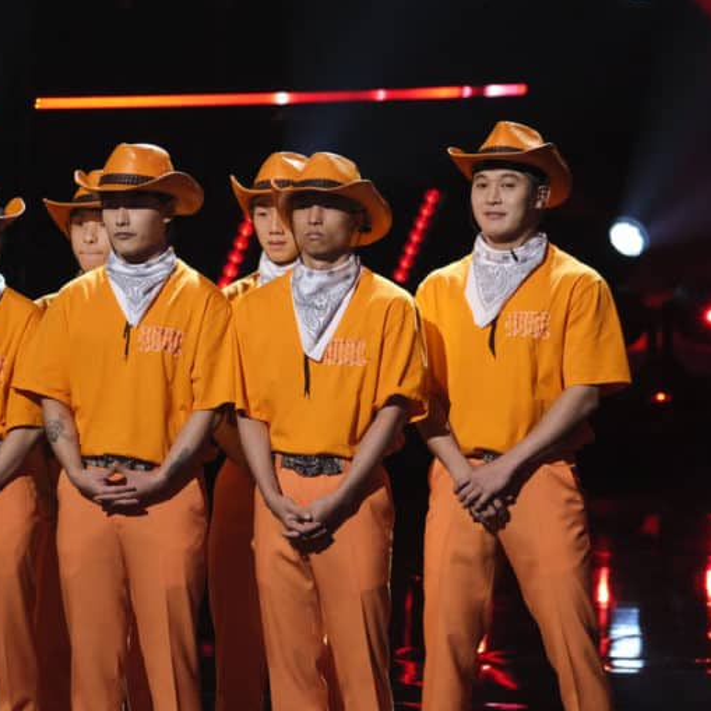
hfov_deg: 5.2
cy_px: 355
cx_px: 204
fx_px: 7901
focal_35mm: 340
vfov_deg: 5.2
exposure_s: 1/160
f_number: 5.6
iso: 6400
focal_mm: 176.7
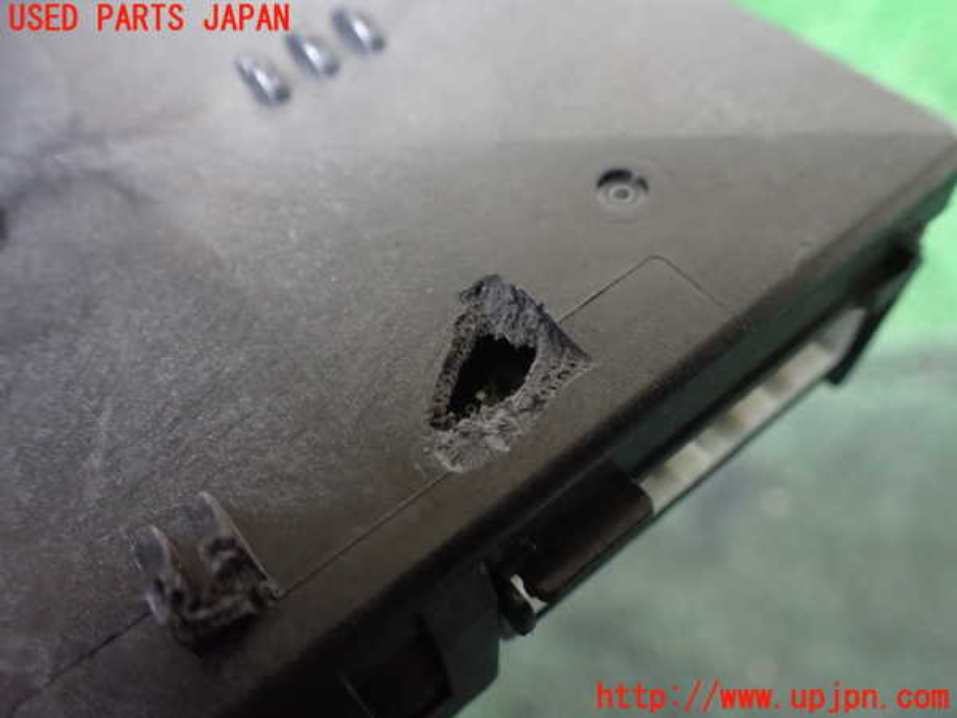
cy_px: 359
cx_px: 478
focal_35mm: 30
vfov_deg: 46.8
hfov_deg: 60.0
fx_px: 829
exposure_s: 1/30
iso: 1250
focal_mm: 5.4
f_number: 2.3
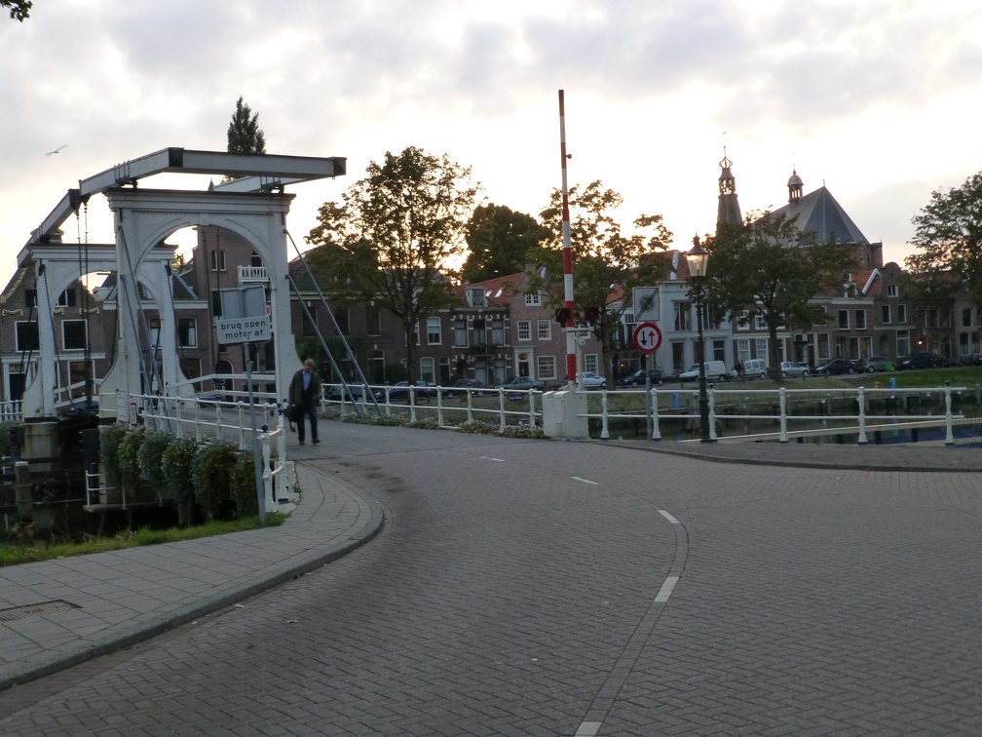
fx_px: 1163
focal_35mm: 41
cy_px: 368
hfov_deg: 45.8
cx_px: 491
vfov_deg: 35.1
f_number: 3.9
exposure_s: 1/60
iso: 400
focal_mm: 7.4
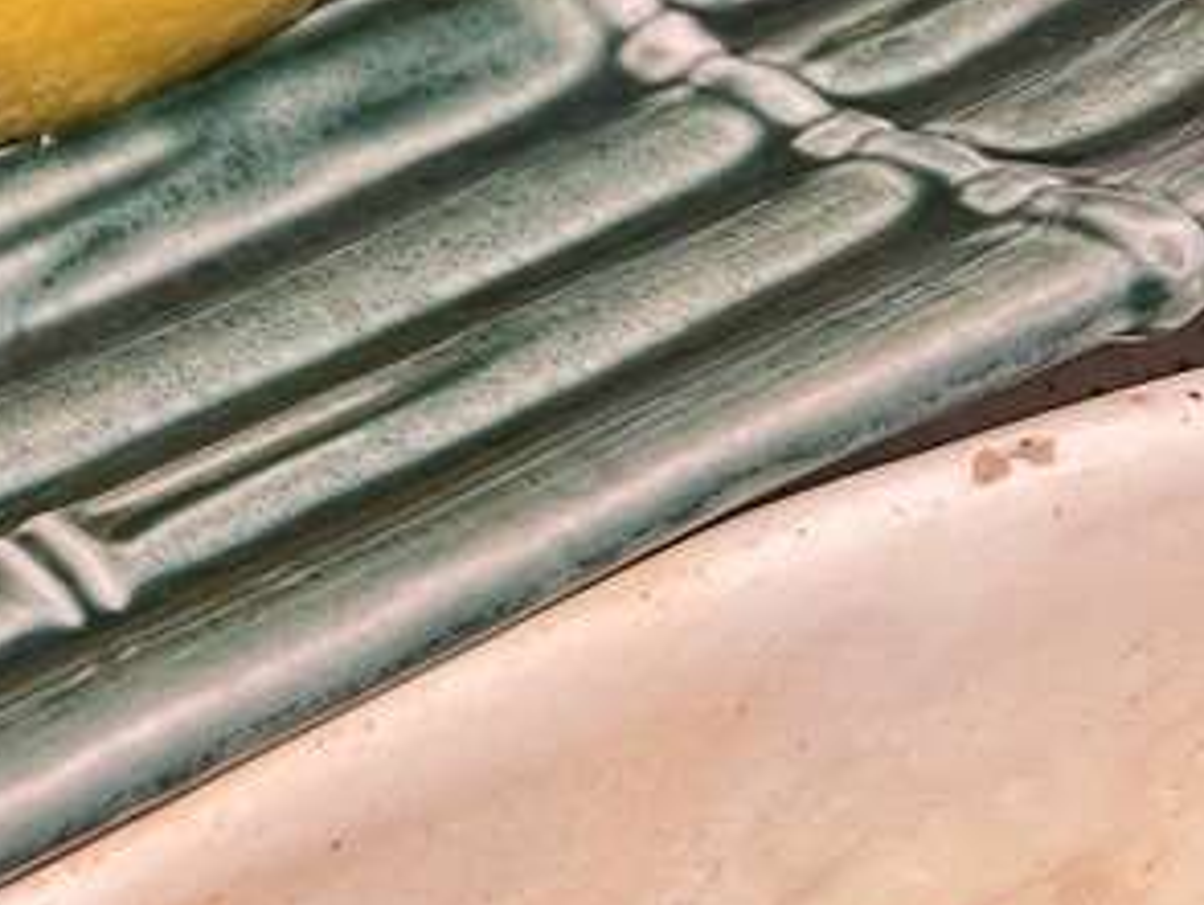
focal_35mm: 89
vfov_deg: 15.8
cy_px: -250
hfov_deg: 18.5
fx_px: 3098
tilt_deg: -55.4
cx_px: -786
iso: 320
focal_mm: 5.7
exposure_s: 1/50
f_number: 1.5
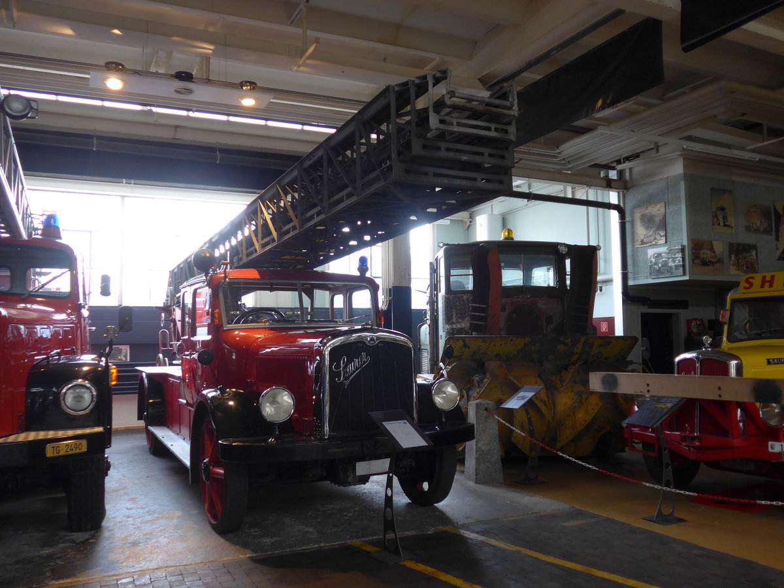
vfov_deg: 48.2
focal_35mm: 29
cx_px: 392
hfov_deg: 61.7
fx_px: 657
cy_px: 294
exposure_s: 1/60
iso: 200
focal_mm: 6
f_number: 2
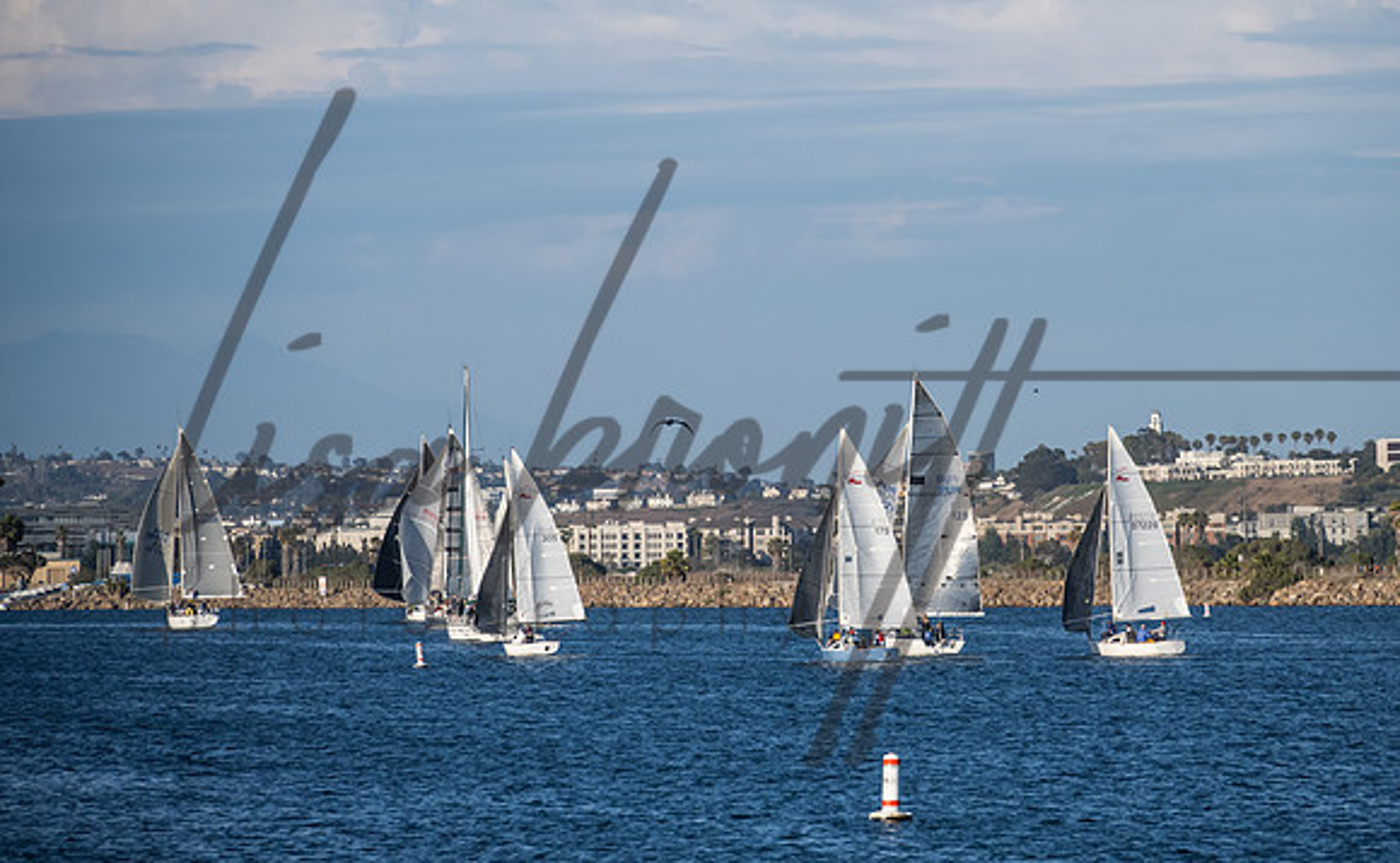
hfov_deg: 8.6
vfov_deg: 5.3
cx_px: 832
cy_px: 364
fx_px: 9257
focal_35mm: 243
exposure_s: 1/2000
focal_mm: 200
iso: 320
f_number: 6.3
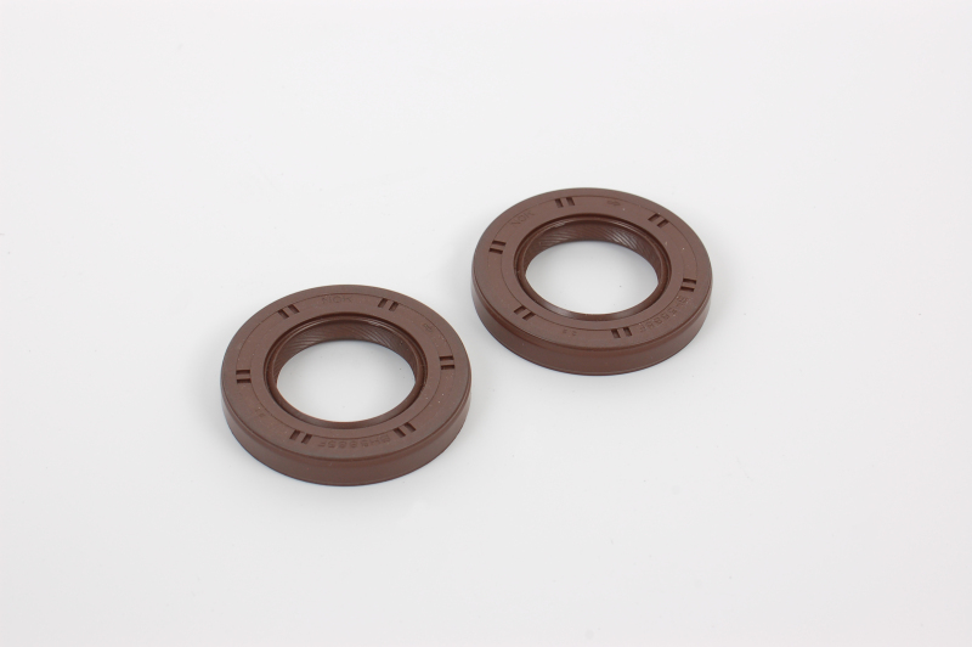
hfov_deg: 22.6
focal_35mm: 90
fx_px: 2428
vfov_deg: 15.2
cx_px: 486
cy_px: 324
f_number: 11
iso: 200
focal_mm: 60
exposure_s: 1/100
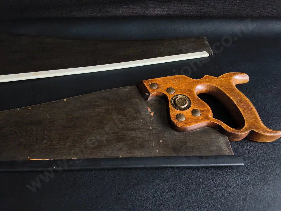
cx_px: 140
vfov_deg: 51.4
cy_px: 106
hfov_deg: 65.3
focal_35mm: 27
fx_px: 219
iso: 125
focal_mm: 2.87
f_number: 2
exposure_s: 1/120
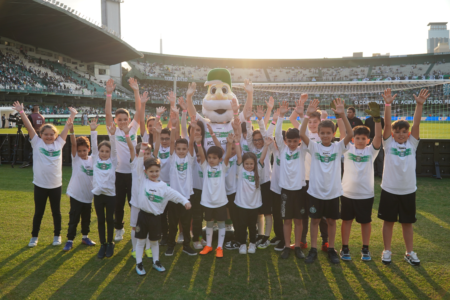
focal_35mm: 33
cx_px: 225
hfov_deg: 57.2
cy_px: 150
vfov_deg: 40.0
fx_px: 412
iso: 100
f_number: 4.5
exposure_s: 1/200
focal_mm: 22
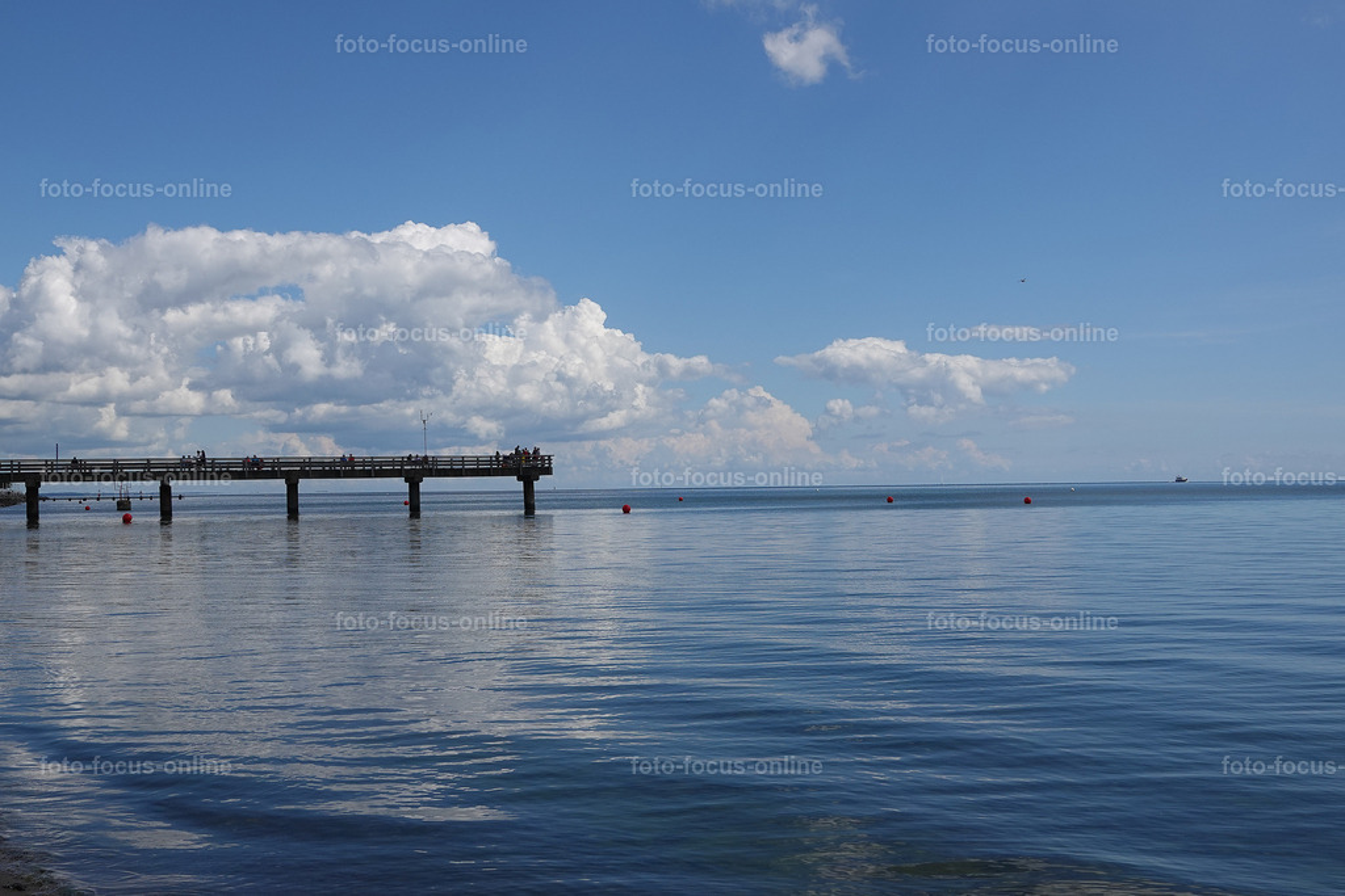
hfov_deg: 47.4
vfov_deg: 32.6
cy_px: 448
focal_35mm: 41
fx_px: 1532
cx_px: 672
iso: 100
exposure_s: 1/1000
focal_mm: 15.17
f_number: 5
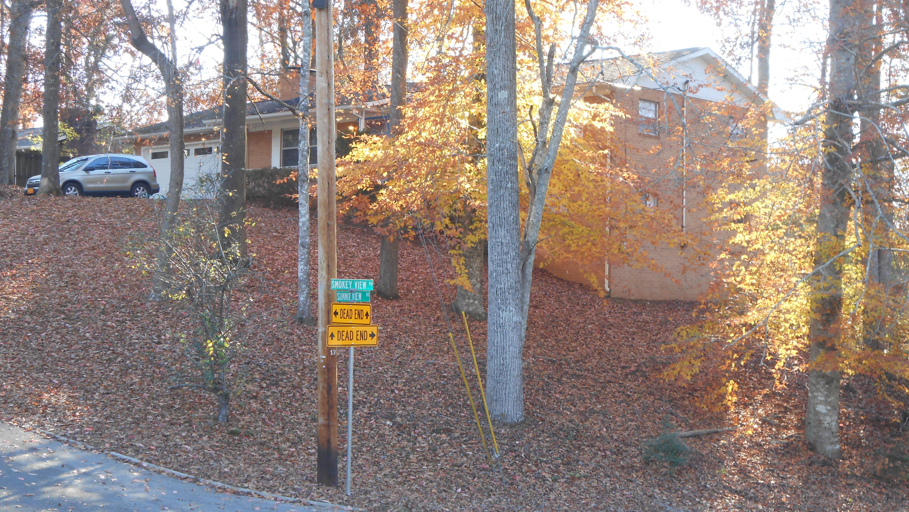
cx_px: 453
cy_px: 259
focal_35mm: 69
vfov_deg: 17.5
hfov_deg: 30.6
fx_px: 1663
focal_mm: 11.3
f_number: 5.6
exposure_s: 1/30
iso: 100
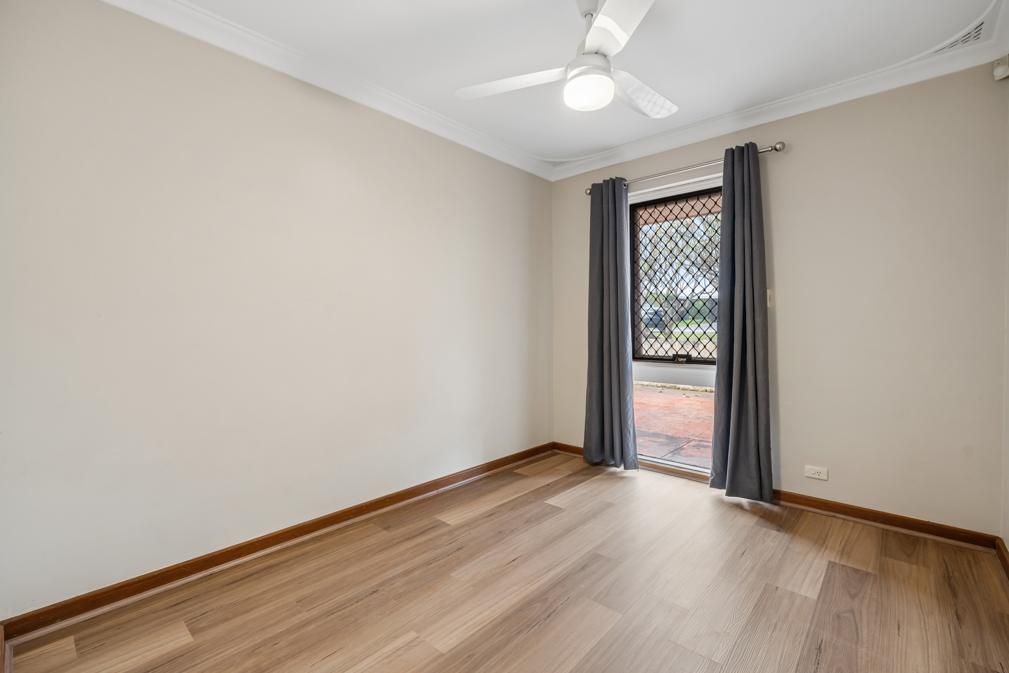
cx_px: 504
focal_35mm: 16
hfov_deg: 96.7
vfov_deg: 73.7
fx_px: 448
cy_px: 336
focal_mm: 16
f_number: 8
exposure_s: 1/8
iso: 200
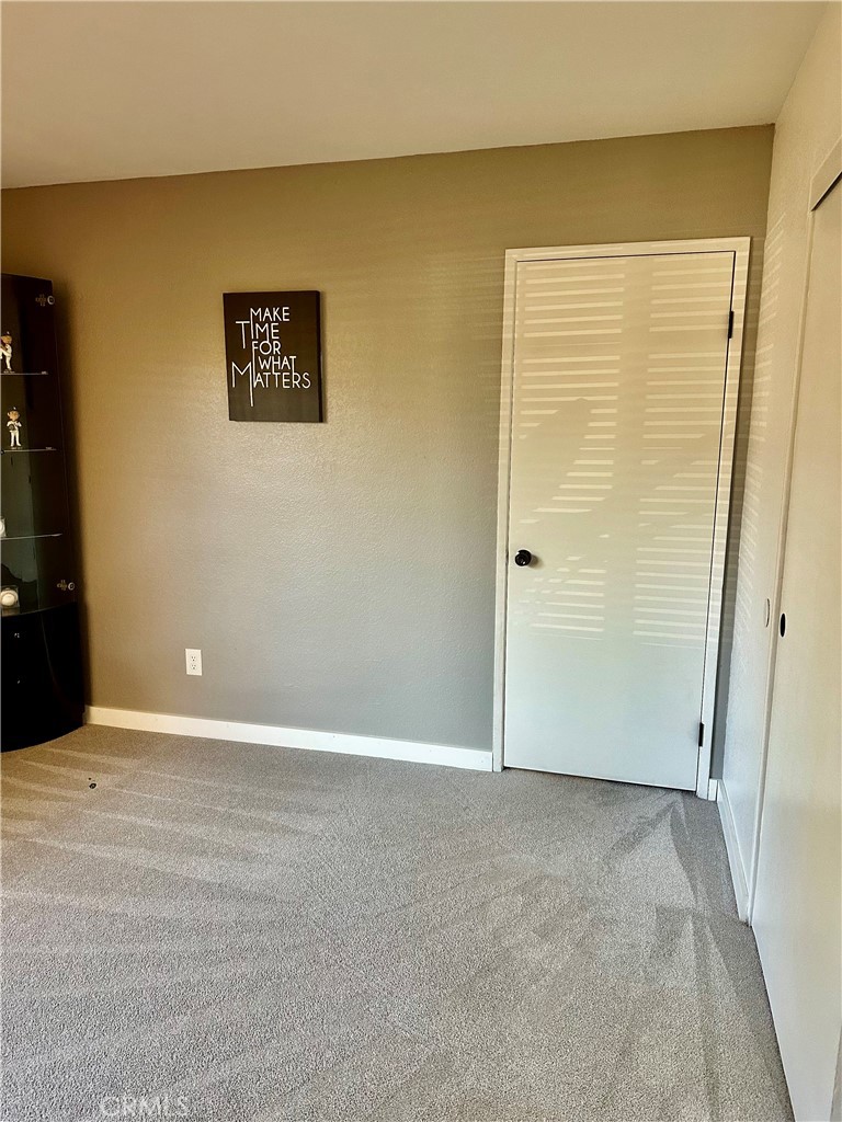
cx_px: 421
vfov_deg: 71.6
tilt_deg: -8.4
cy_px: 561
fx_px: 778
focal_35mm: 24
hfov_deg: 56.8
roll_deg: +0.6
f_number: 1.78
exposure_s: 1/60
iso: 250
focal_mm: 6.86
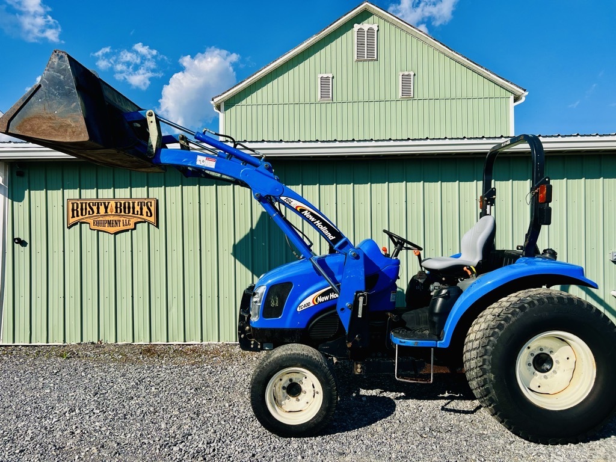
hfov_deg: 67.3
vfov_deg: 53.1
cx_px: 308
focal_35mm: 26
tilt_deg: +0.8
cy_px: 231
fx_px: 463
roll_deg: +0.4
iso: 50
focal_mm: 5.7
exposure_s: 1/5076
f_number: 1.5
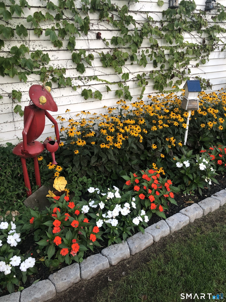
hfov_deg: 49.7
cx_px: 113
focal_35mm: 28
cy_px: 151
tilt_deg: -24.2
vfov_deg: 63.4
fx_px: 244
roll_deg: +0.1
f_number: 1.8
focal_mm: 3.99
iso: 25
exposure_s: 1/40
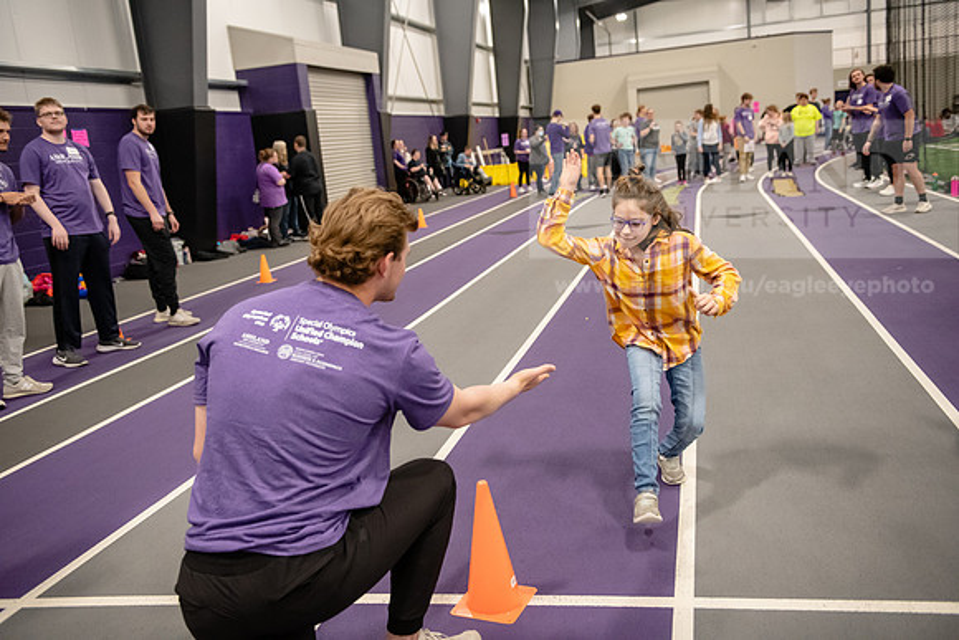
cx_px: 480
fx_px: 853
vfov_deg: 41.1
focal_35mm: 32
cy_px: 320
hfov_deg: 58.7
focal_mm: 32
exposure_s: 1/320
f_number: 3.2
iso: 4000
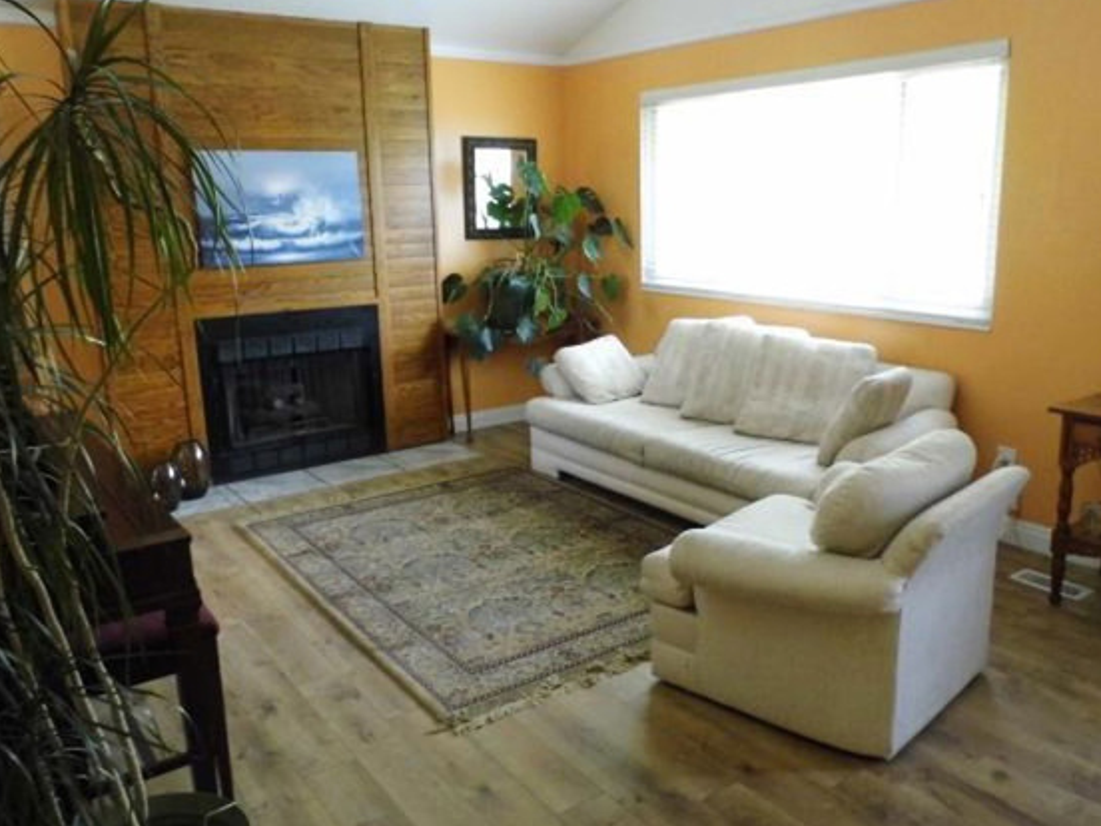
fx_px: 922
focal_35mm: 29
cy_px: 417
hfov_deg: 61.6
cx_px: 596
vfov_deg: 48.2
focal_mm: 4.46
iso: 400
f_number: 3.1
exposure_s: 1/30
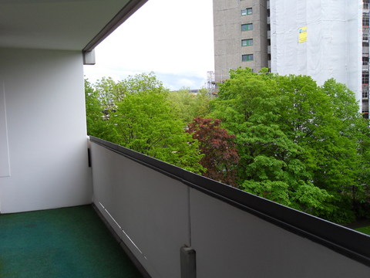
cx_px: 185
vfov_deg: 40.7
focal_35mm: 35
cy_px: 139
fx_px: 374
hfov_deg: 52.6
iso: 80
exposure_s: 1/350
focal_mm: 6.3
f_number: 3.5
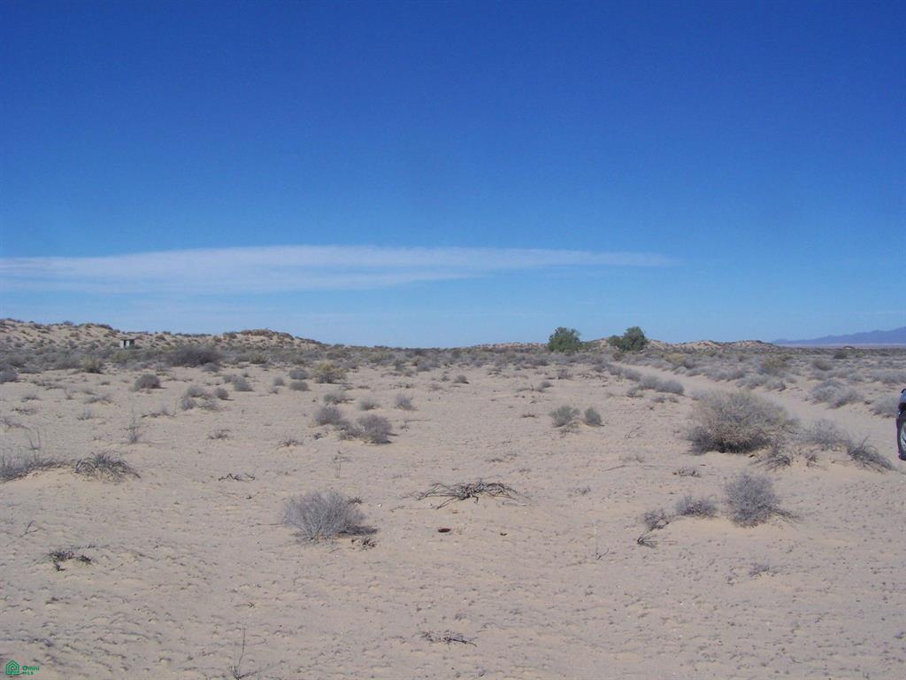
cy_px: 340
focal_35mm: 38
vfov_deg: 37.7
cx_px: 453
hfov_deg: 49.0
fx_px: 995
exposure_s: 1/640
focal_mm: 6.3
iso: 64
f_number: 5.6
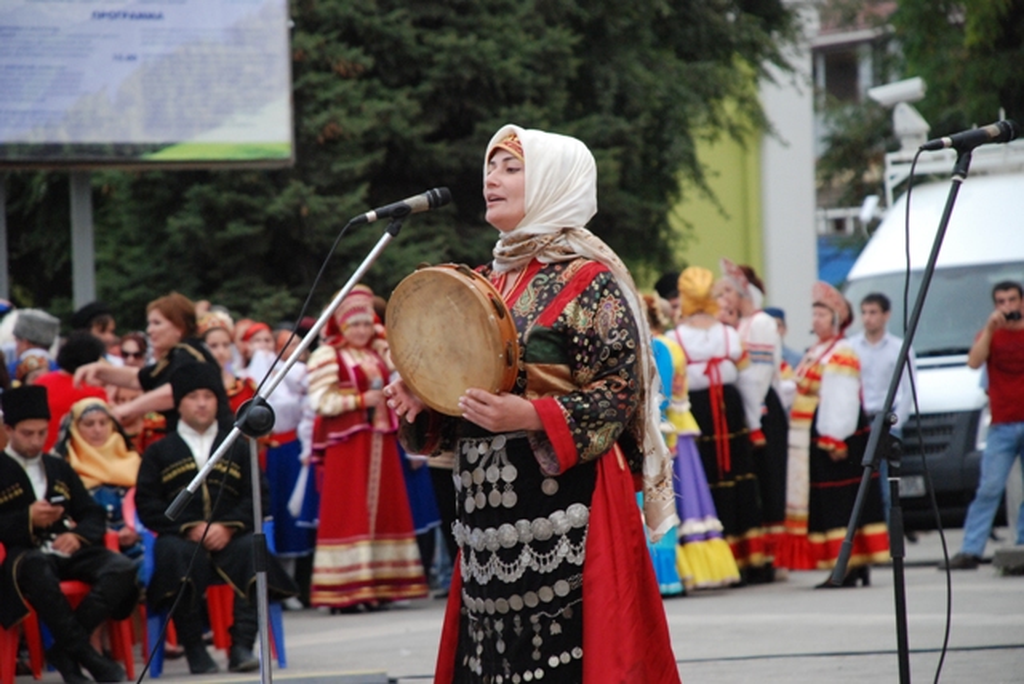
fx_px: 5765
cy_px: 342
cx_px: 512
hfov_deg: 10.2
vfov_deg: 6.8
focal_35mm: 202
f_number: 5.6
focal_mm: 135
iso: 1250
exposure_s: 1/125
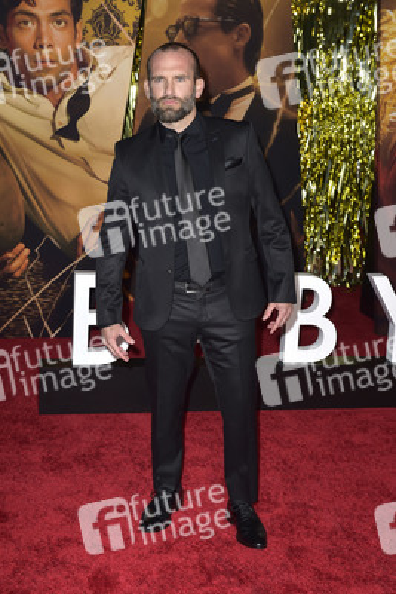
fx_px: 923
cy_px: 297
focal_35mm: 56
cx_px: 198
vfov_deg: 35.6
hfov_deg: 24.2
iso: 640
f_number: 6.3
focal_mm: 56
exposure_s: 1/250
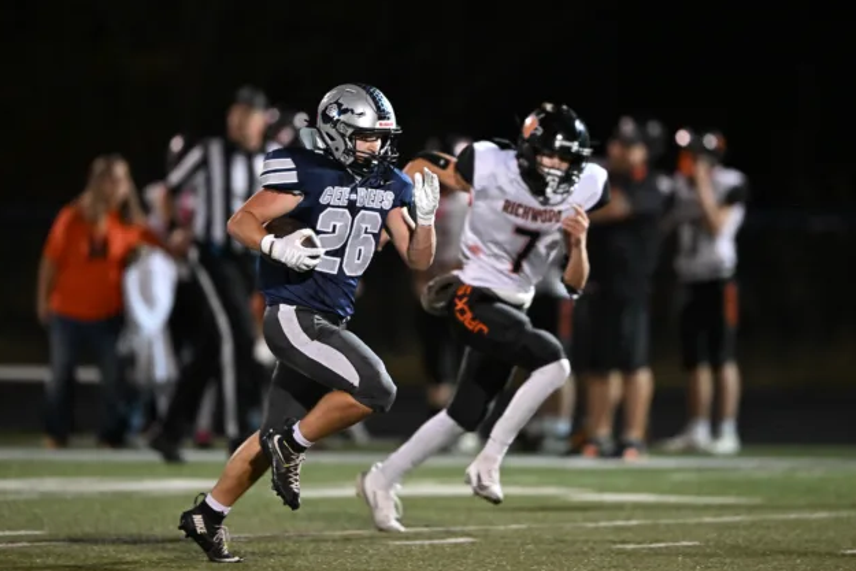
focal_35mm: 480
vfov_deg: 2.9
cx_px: 430
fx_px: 11415
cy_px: 231
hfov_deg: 4.3
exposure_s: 1/1000
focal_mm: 400
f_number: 2.8
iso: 8000
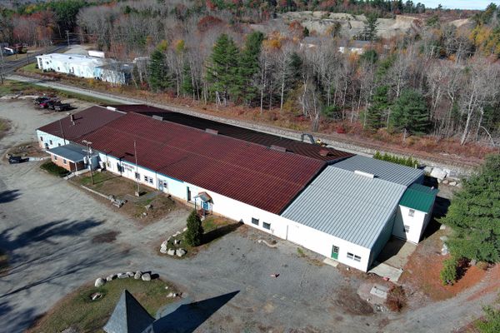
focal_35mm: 29
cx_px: 250
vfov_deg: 45.0
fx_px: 403
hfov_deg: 63.7
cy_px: 166
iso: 101
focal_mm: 10.57
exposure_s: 1/1282
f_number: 2.8
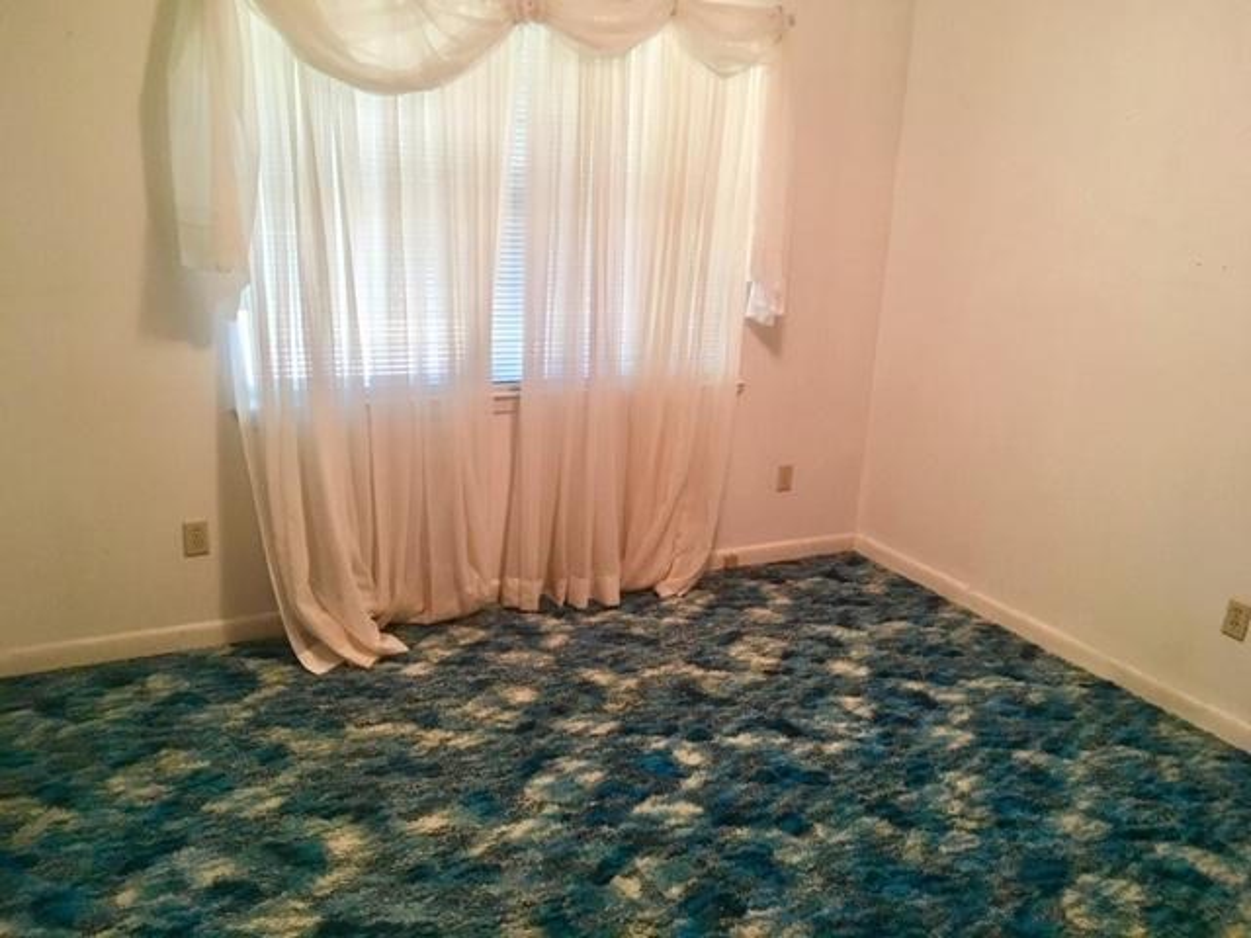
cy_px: 469
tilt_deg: -16.0
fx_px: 1048
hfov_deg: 61.7
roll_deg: -2.1
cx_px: 626
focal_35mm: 29
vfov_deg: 48.2
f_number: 2.2
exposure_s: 1/30
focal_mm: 4.15
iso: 125
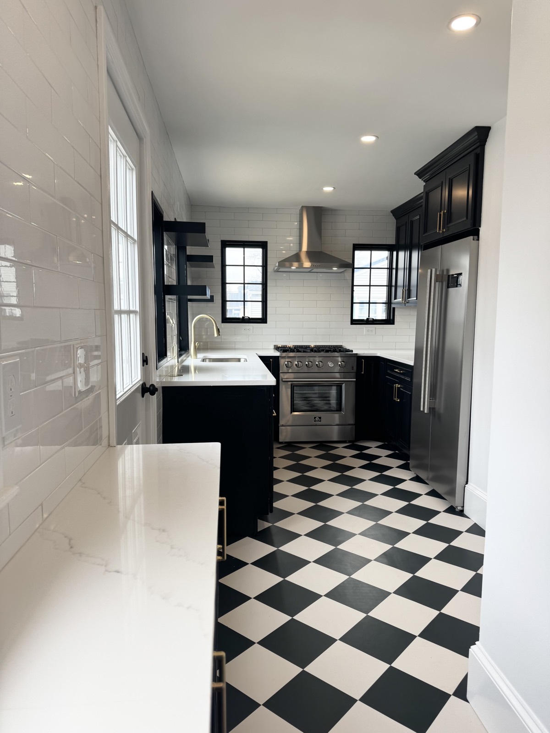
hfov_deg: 56.8
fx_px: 508
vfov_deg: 71.6
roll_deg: -0.7
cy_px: 366
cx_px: 275
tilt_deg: -6.0
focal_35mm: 24
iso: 64
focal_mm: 6.76
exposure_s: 1/147
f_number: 1.78
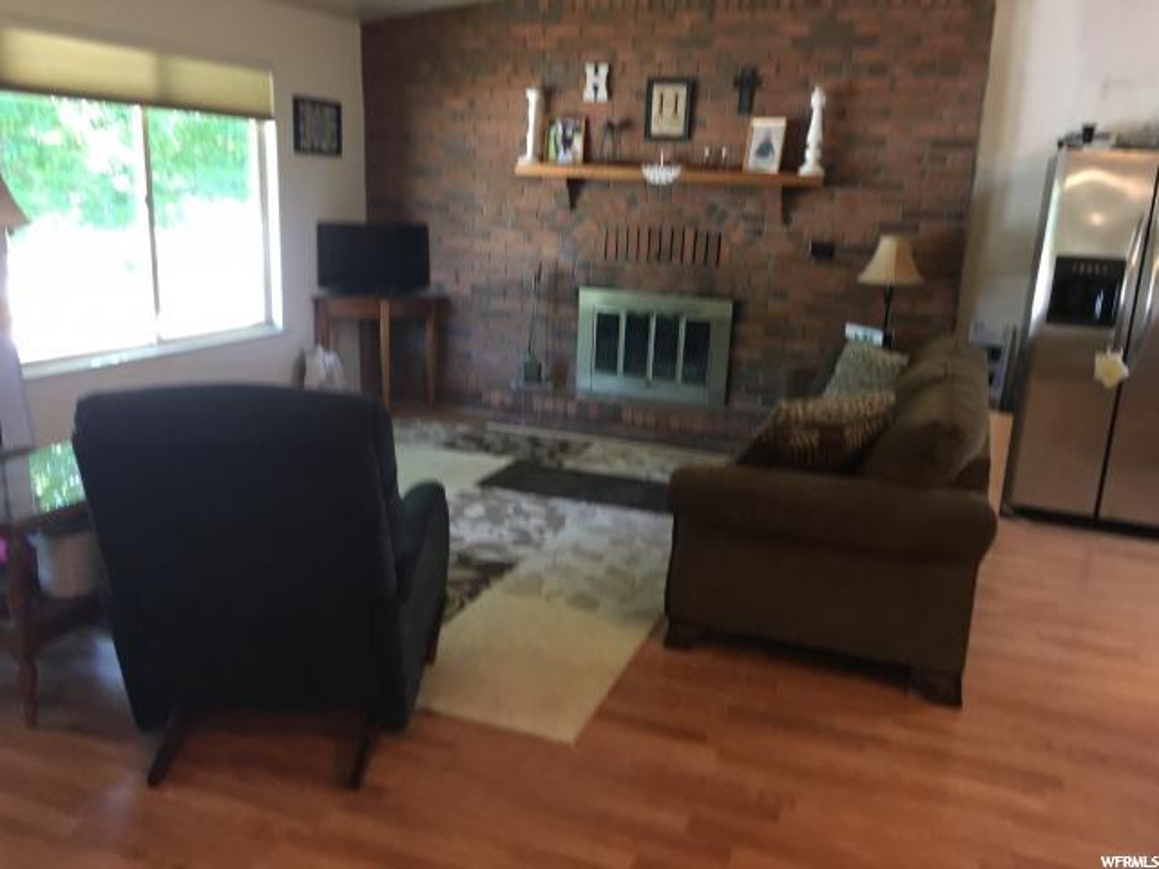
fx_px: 971
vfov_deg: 48.2
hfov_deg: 61.7
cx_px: 580
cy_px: 434
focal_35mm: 29
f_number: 2.2
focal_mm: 4.15
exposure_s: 1/30
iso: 100
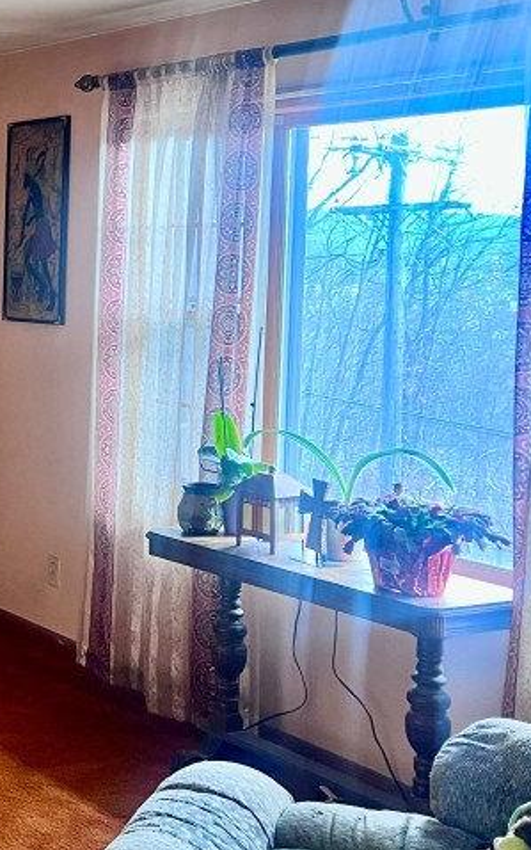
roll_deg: -0.6
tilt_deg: -3.4
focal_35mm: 59
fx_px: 1365
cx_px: -369
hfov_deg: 18.3
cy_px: 295
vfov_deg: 34.3
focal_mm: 5.7
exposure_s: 1/60
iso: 100
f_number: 1.5
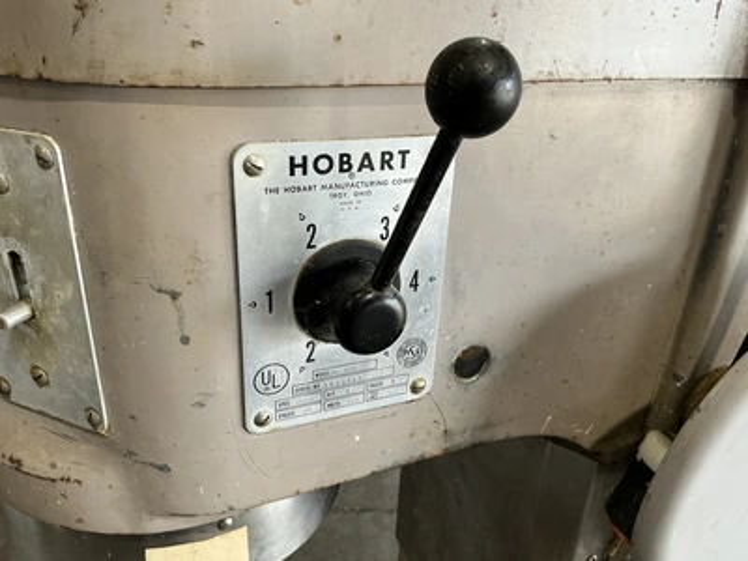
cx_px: 374
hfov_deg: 63.4
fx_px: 605
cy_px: 280
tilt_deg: -24.8
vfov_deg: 49.7
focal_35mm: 28
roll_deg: -3.0
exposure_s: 1/108
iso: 64
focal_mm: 3
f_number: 1.8
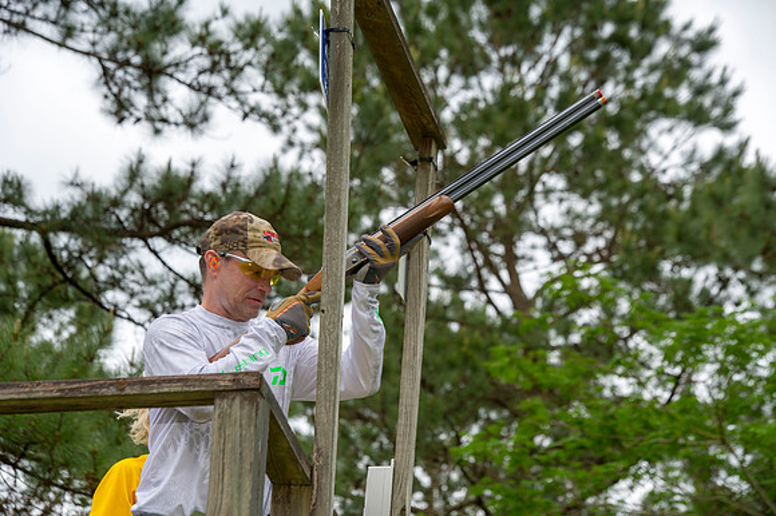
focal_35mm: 130
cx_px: 388
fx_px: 2801
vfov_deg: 10.5
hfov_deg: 15.8
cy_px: 258
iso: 200
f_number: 7.1
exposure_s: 1/320
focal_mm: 130
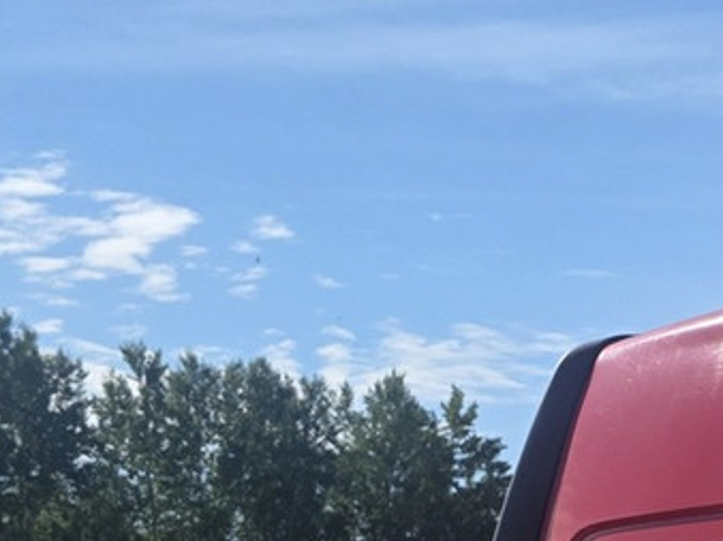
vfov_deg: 12.6
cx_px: 1386
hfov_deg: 15.1
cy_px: 909
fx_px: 2275
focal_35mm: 109
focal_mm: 6.3
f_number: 1.7
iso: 80
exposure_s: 1/6809
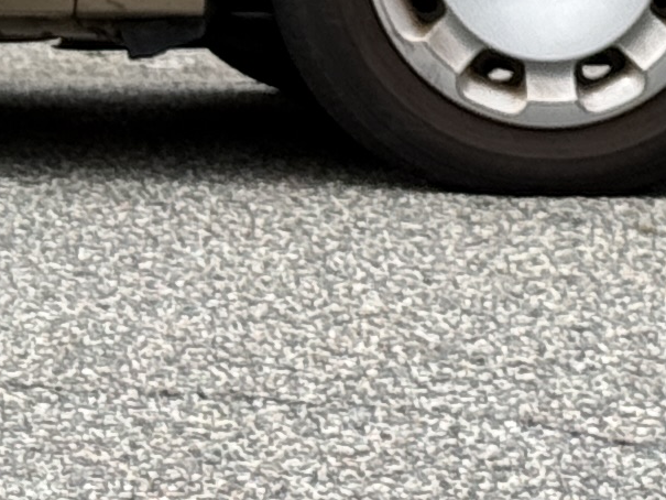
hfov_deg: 6.0
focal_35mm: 320
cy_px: -760
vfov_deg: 4.5
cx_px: -626
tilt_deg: +3.5
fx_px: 6158
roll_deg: -0.6
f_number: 1.78
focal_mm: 6.76
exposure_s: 1/2342
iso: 64
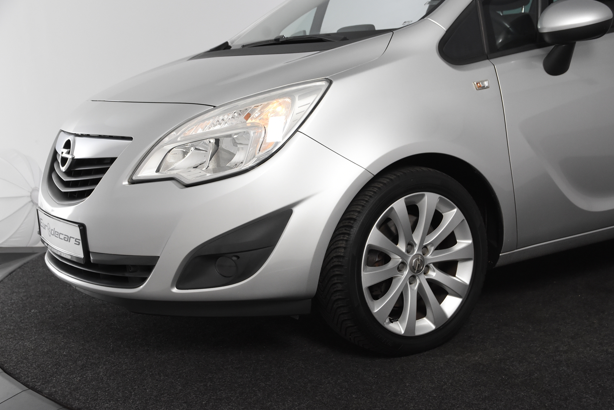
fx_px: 828
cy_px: 208
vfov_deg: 27.8
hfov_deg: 40.7
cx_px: 313
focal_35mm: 49
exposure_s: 1/125
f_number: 5.6
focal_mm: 31
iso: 1600
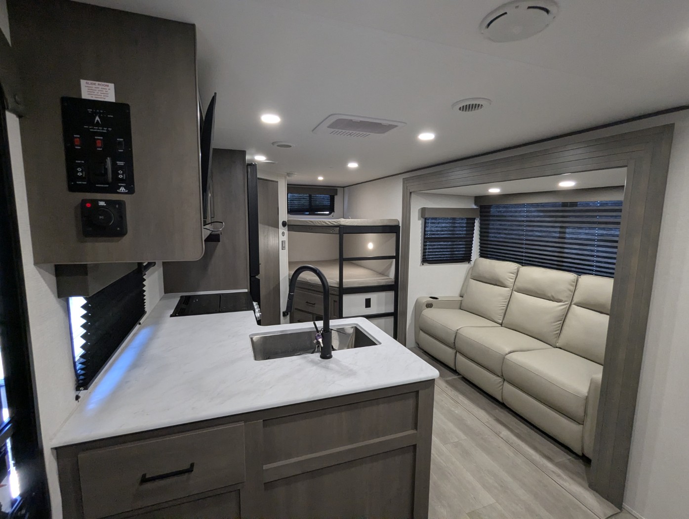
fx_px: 319
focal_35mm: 16
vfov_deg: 78.2
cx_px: 344
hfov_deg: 94.4
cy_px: 260
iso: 391
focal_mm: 2.35
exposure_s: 1/75.5
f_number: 2.2
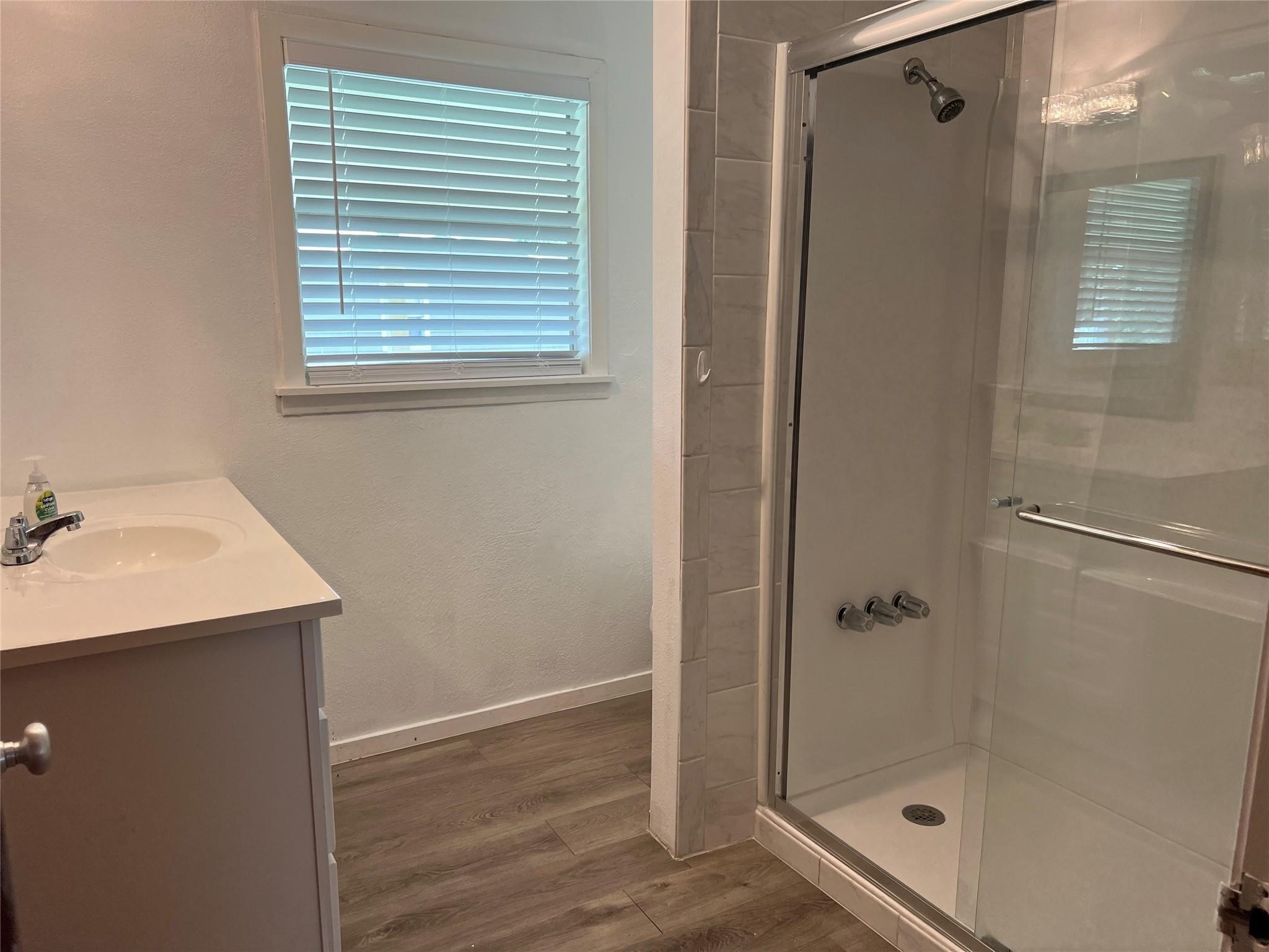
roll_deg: -0.3
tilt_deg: -11.3
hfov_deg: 67.3
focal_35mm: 26
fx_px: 953
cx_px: 634
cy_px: 476
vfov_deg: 53.1
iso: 64
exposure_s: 1/120
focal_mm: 5.7
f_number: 1.5
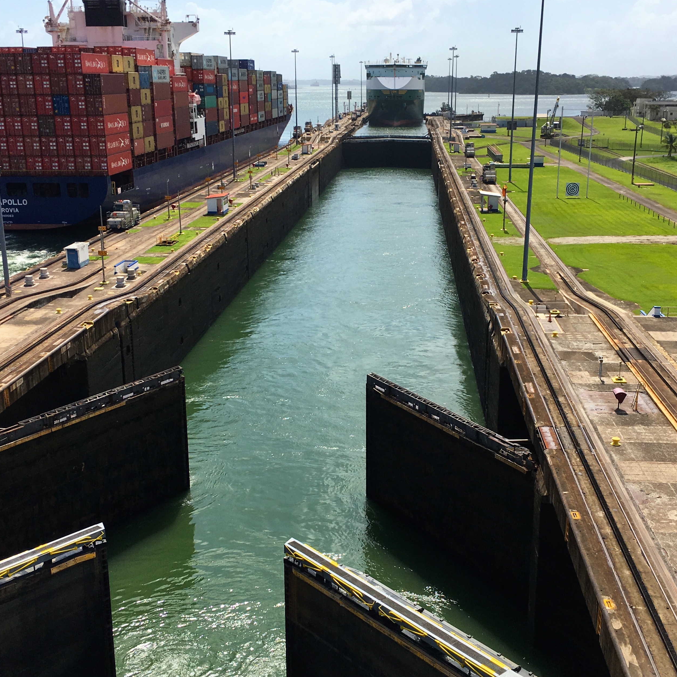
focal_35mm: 41
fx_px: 907
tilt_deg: -14.5
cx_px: 349
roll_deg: +0.7
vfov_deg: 40.9
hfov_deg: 40.9
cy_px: 351
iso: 25
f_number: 2.2
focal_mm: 4.15
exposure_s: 1/2404
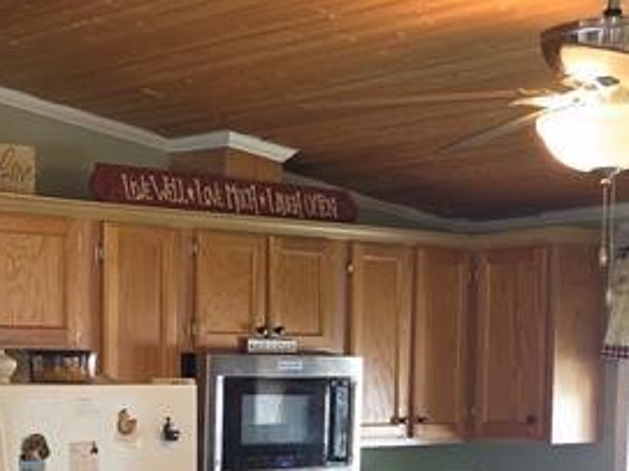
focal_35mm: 87
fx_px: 1580
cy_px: 534
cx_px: 63
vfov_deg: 16.4
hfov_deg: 22.0
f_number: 1.8
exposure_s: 1/30
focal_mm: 5.4
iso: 100
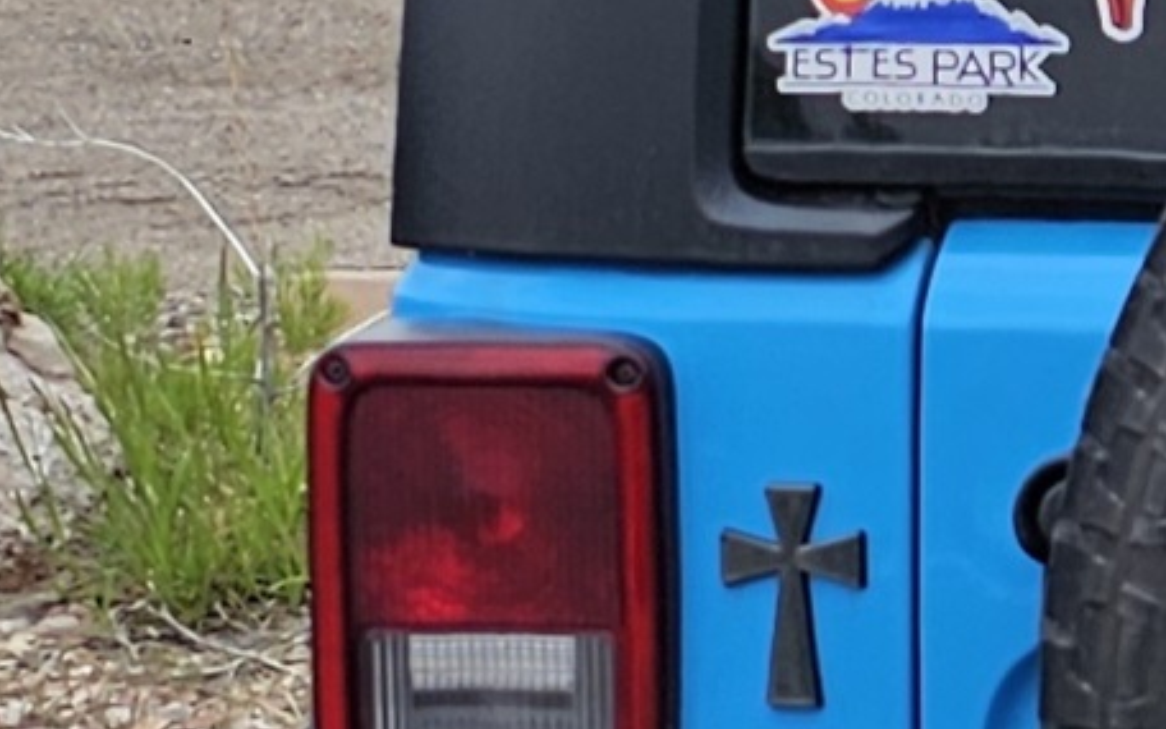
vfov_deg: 15.2
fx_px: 2733
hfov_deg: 21.0
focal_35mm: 86
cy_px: 411
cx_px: 1671
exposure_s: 1/1000
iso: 12
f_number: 1.7
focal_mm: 6.3
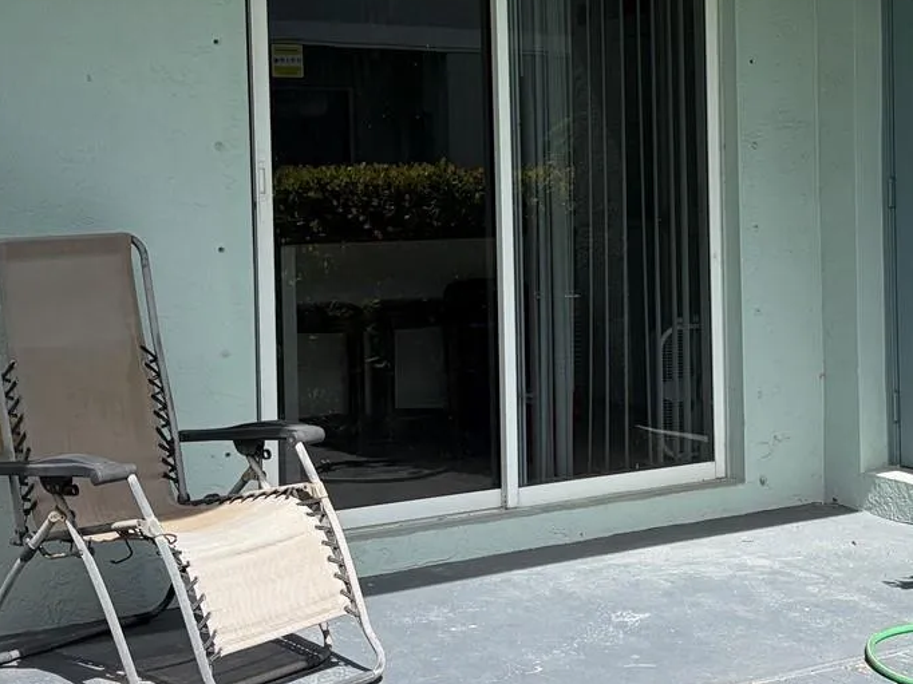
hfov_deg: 31.1
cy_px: 226
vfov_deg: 23.9
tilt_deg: -1.2
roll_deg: +0.8
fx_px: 1608
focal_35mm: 61
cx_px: 683
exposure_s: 1/1799
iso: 50
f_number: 1.6
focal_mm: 5.96
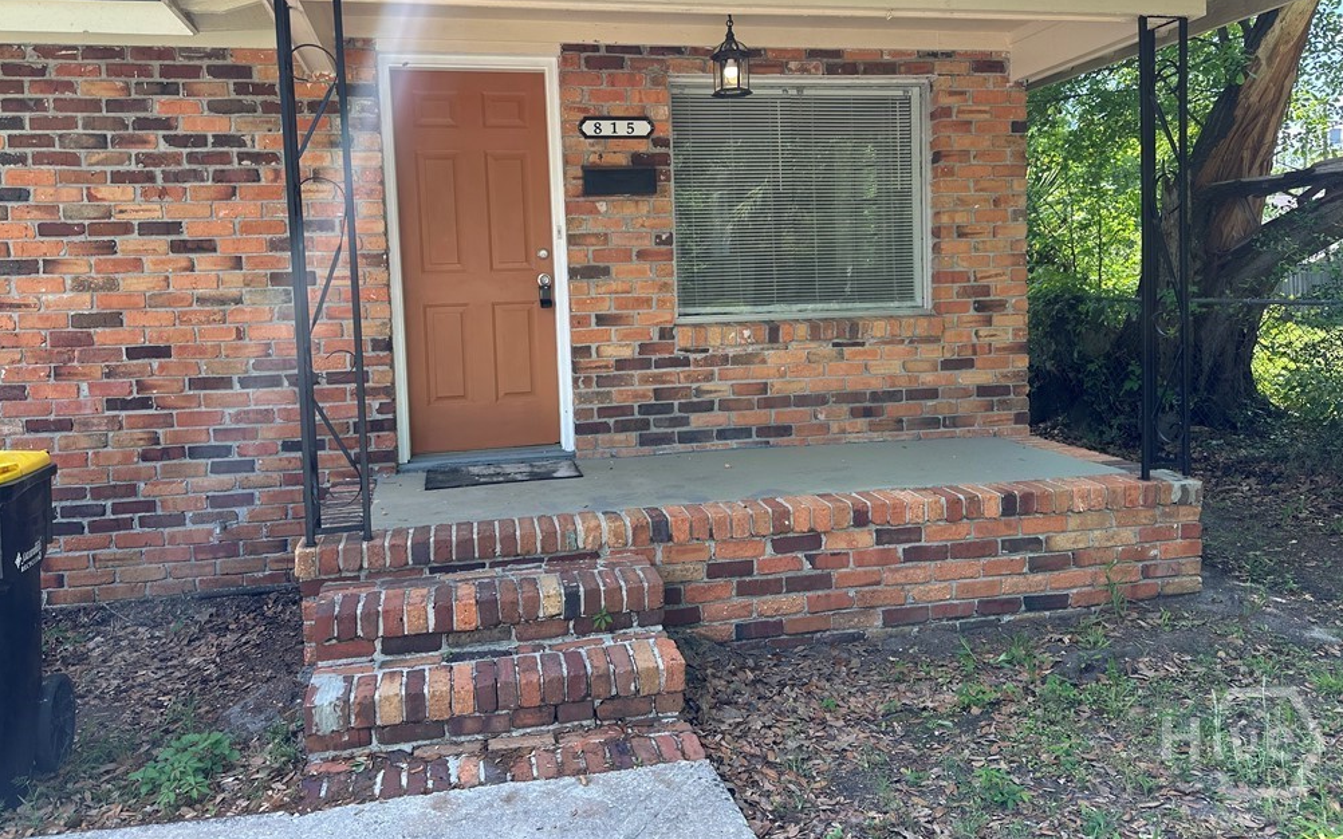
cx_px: 659
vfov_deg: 47.3
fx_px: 952
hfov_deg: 70.4
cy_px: 331
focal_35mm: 26
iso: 80
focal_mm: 6.86
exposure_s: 1/694
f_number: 1.78
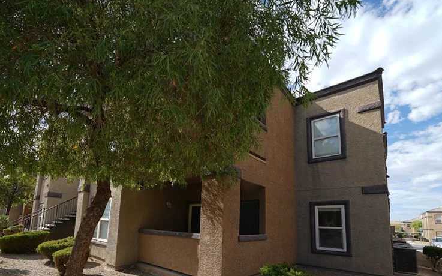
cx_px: 211
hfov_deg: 94.3
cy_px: 194
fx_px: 205
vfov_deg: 65.3
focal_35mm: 17
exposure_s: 1/125
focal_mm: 12
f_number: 7.1
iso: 50
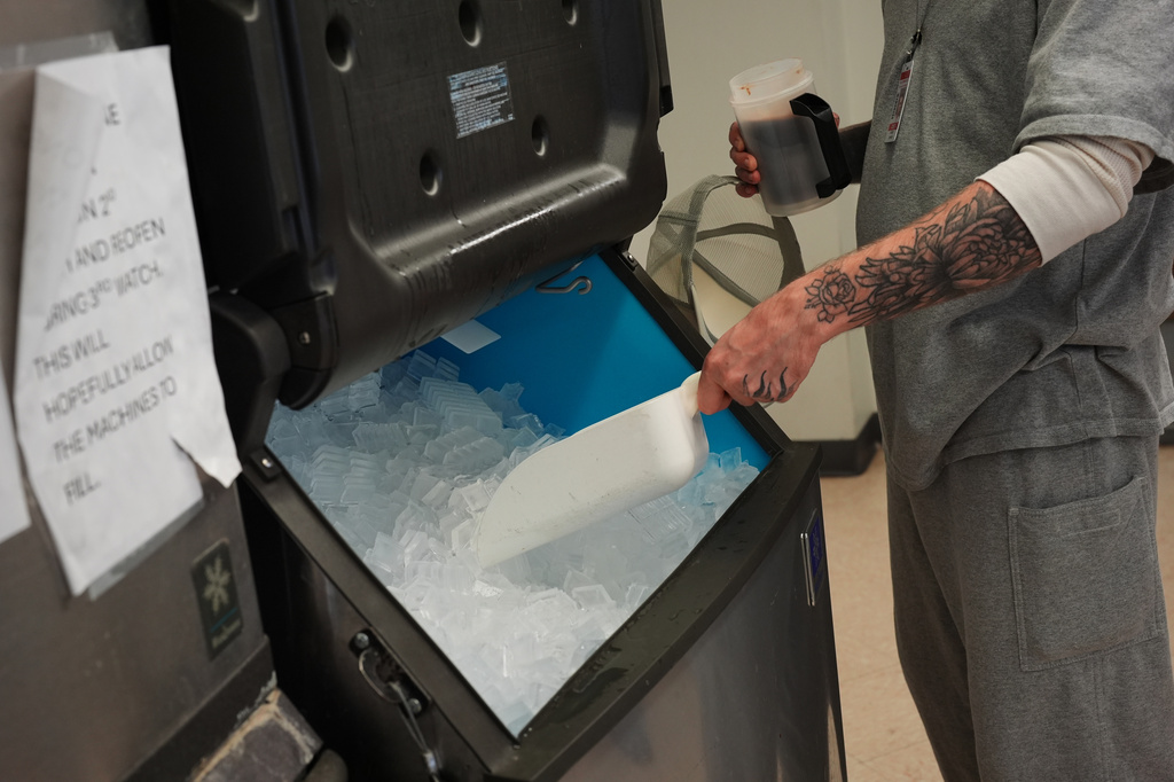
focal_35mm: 50
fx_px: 1630
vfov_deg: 27.0
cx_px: 587
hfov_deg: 39.6
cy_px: 391
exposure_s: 1/80
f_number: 5.6
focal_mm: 50
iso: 1600
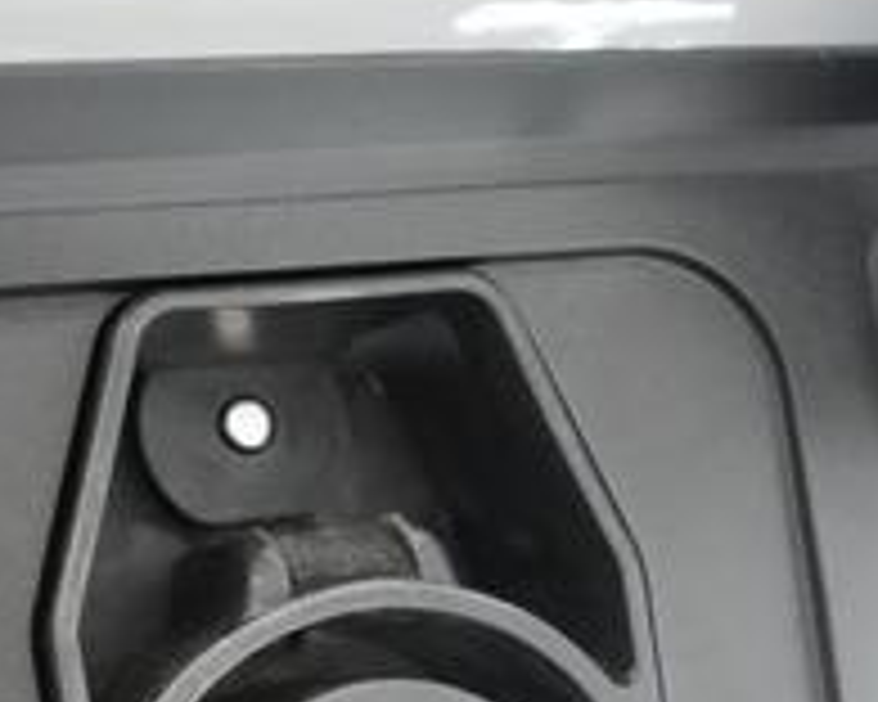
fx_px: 2079
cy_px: 891
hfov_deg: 23.7
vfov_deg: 18.0
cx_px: 603
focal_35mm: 80
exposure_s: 1/60
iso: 16000
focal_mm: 26
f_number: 5.6
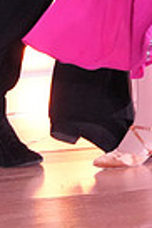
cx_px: 129
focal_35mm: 670
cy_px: -221
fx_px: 4232
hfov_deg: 2.1
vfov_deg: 3.1
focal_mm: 105
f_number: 5.6
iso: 8000
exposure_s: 1/320
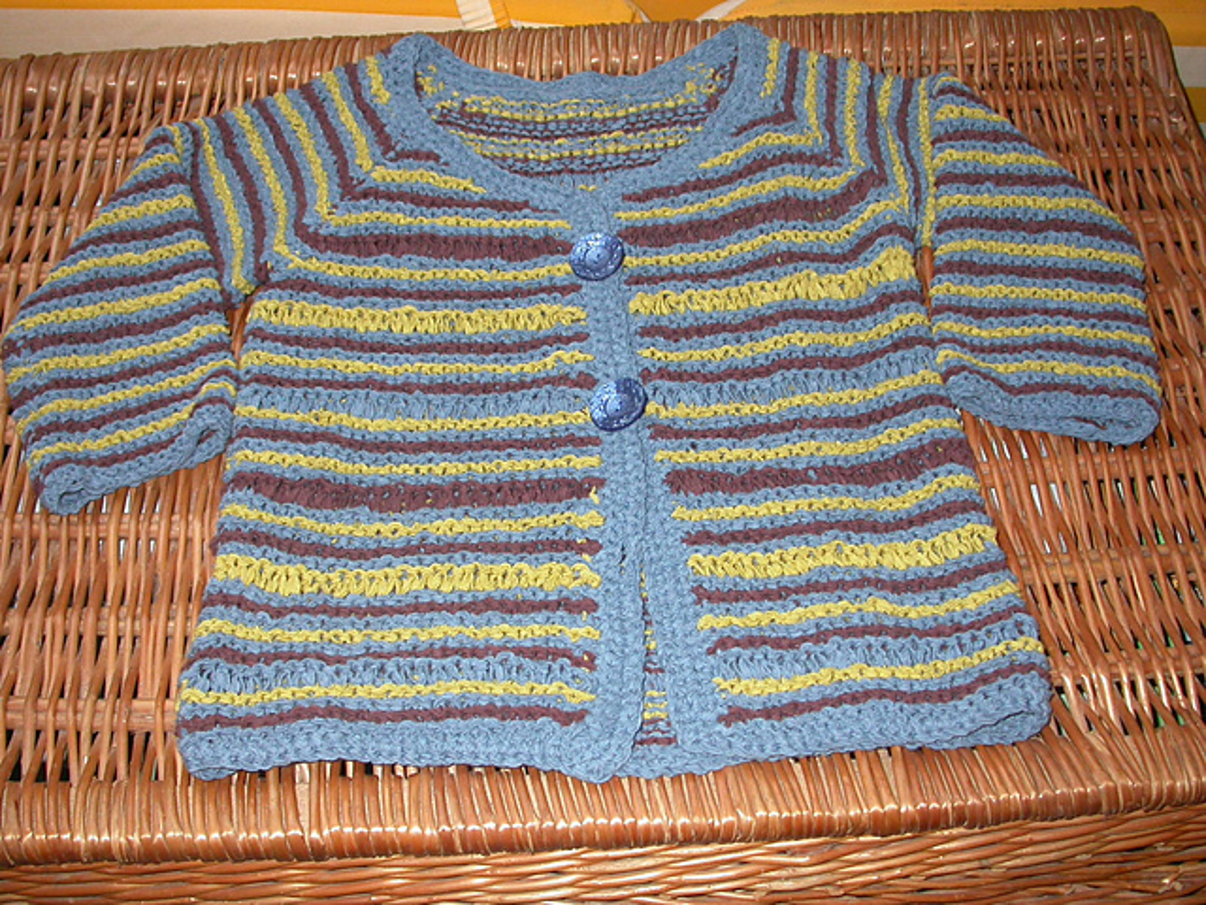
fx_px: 1463
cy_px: 452
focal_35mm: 42
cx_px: 603
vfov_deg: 34.3
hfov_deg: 44.8
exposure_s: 1/60
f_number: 2.7
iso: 100
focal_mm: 8.7
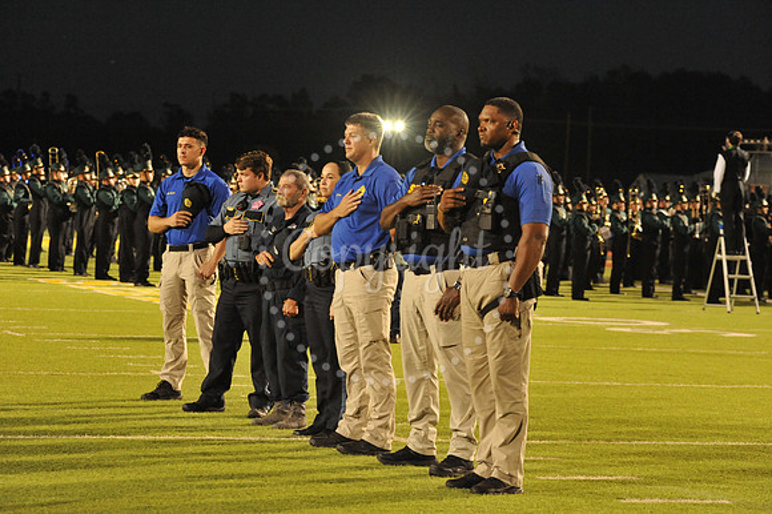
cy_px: 257
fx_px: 2400
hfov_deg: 18.3
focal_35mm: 112
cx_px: 386
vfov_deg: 12.2
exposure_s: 1/125
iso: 5000
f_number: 5.6
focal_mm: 112
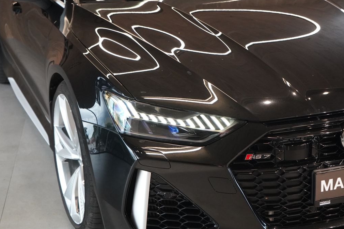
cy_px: 114
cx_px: 172
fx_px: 678
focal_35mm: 71
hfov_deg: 28.5
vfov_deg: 19.2
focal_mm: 70
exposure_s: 1/160
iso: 10000
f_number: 5.6
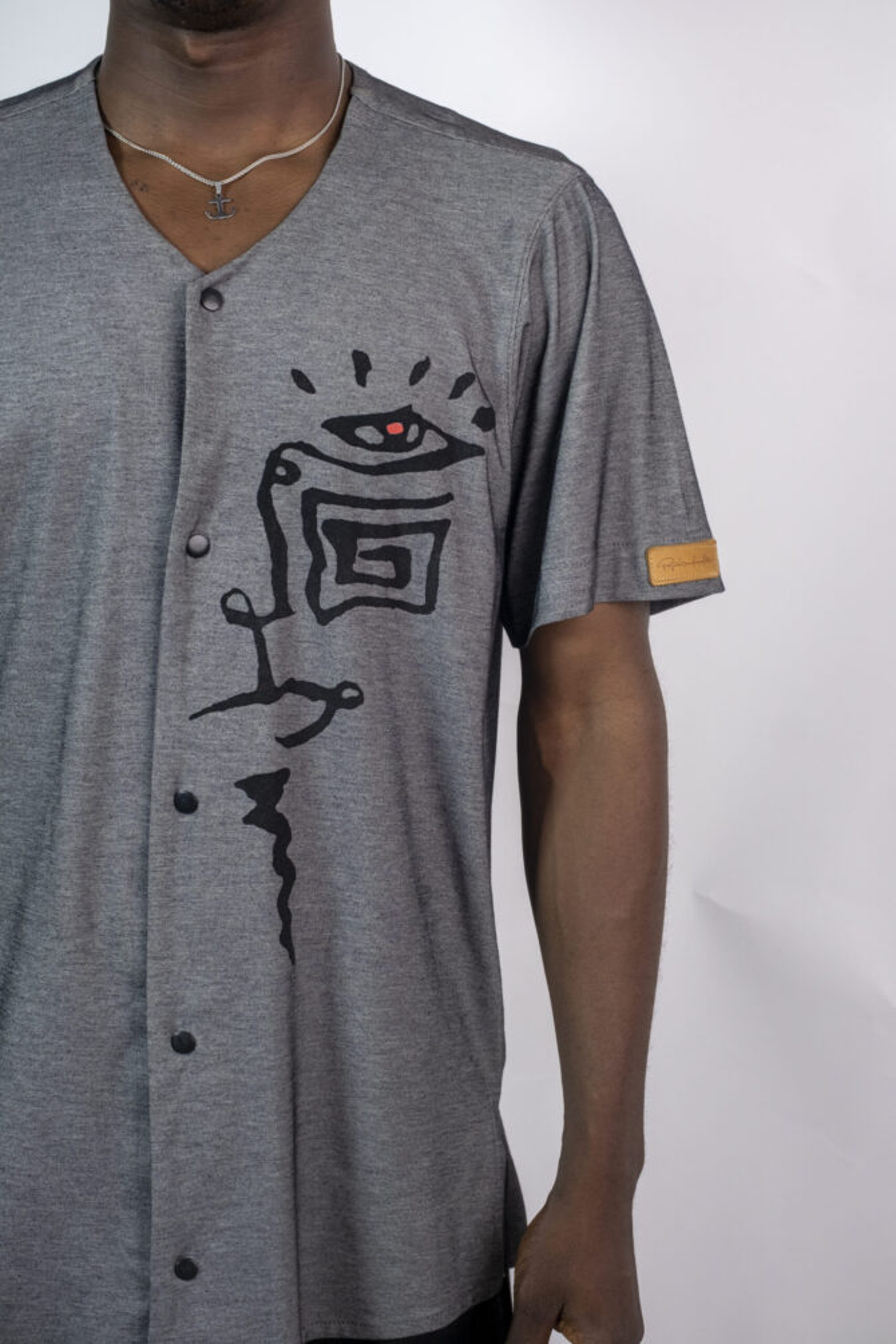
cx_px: 448
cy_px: 672
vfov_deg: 27.0
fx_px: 2800
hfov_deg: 18.2
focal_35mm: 75
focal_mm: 50
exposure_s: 1/60
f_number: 5.6
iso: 800
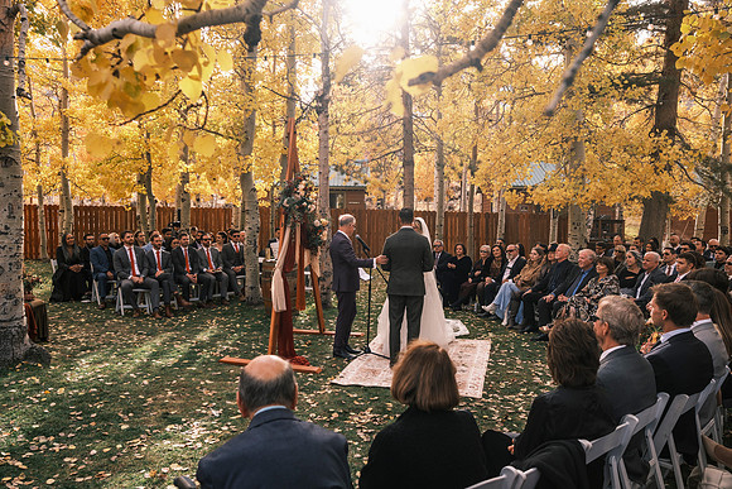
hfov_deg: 67.4
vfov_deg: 48.0
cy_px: 244
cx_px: 366
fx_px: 549
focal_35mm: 27
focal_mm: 18
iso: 250
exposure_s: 1/250
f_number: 4
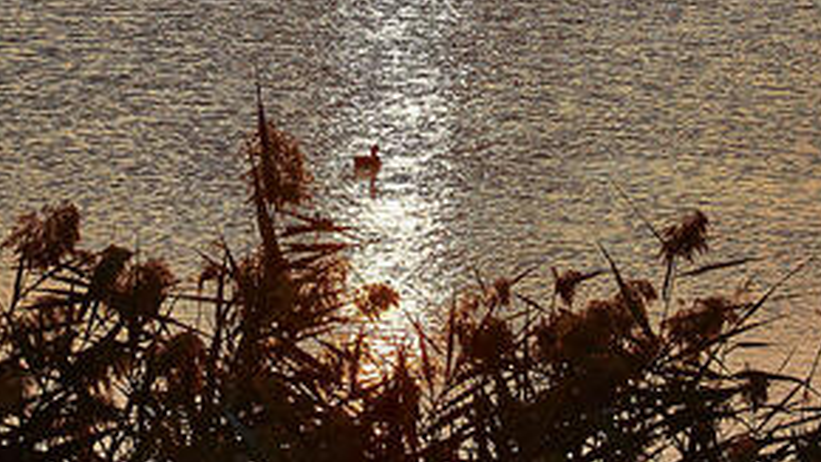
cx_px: 427
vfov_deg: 3.5
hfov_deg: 6.3
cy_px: -244
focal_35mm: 341
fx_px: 7424
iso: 800
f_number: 11
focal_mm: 105
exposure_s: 1/1250
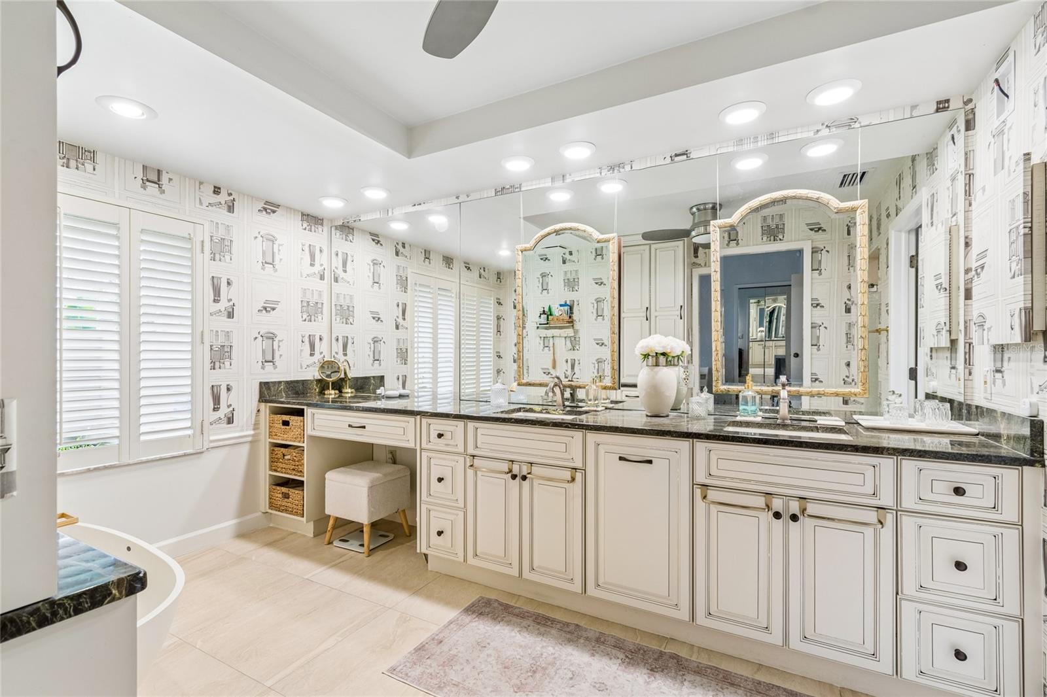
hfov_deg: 100.4
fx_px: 436
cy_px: 348
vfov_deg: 77.3
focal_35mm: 15
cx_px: 524
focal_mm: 10
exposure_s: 1/10
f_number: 7.1
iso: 100
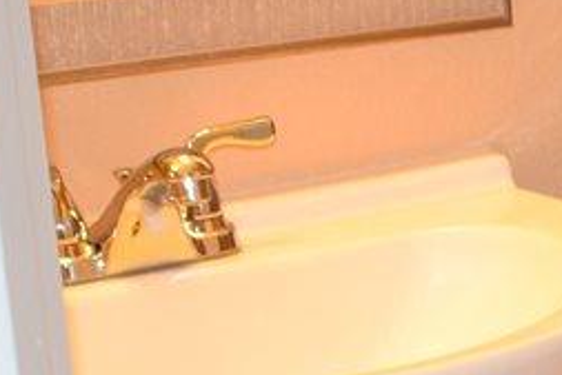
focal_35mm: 205
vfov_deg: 6.6
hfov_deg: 9.8
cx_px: 784
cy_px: 546
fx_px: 3195
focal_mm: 27
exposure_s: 1/80
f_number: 4.5
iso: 800
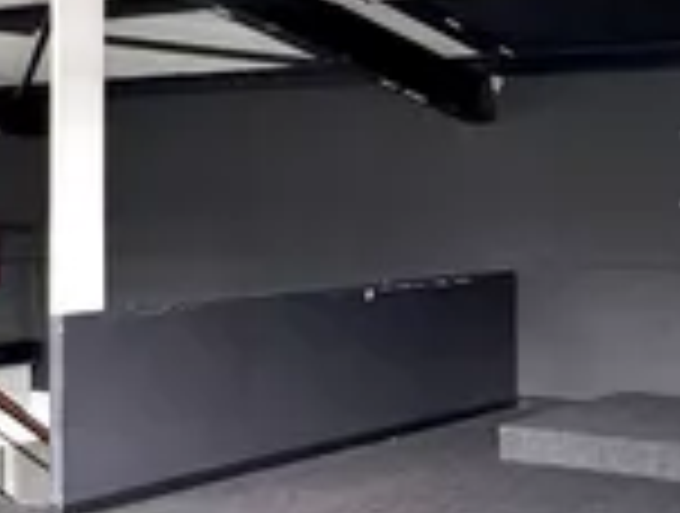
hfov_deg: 26.3
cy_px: 212
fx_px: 1457
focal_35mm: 74
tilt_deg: -1.6
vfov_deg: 20.0
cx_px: 374
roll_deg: -0.5
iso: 320
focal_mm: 2.22
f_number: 2.2
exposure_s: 1/60
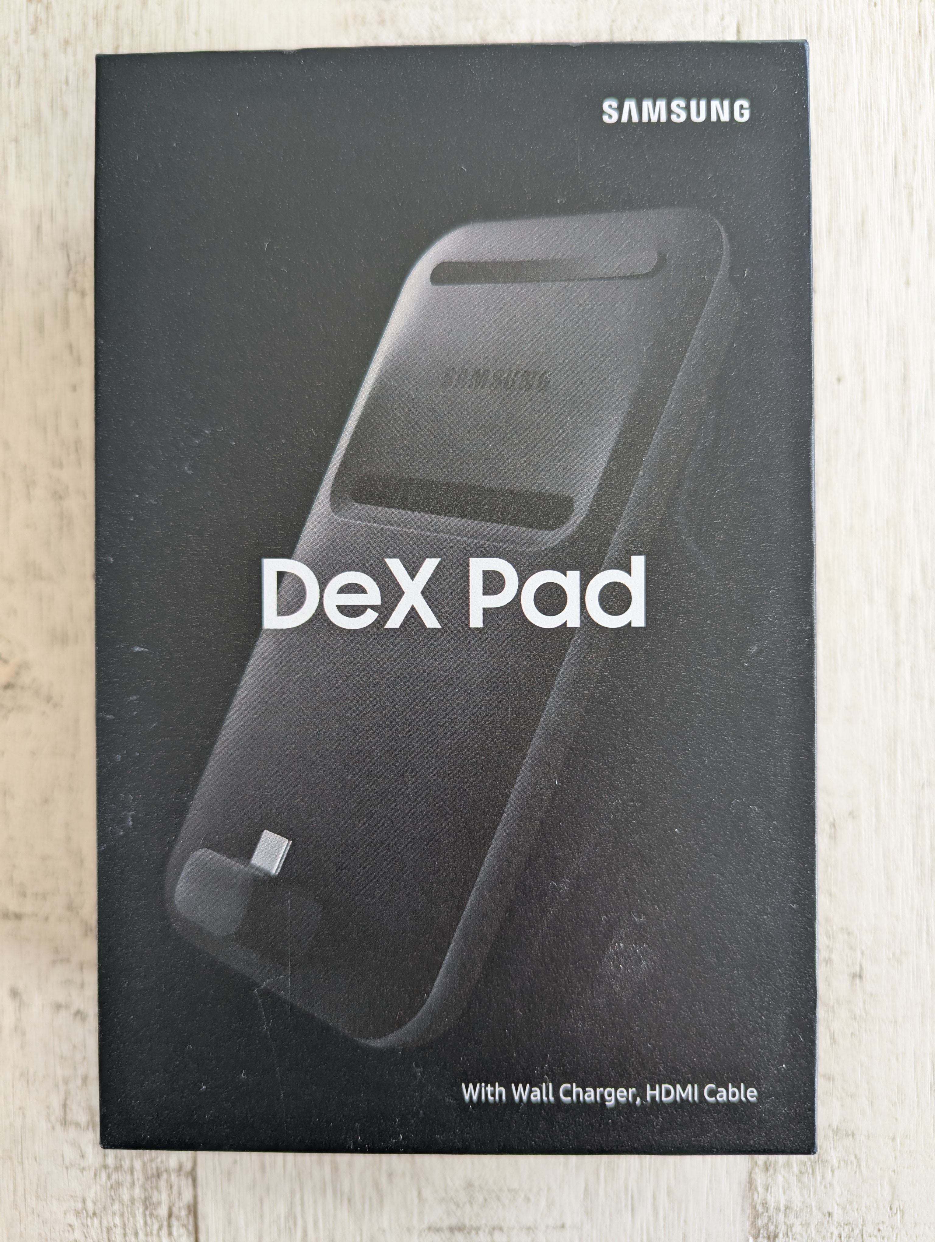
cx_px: 468
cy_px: 621
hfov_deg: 56.9
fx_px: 862
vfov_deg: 71.5
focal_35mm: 24
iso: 45
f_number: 1.85
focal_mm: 6.81
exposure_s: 1/50.8
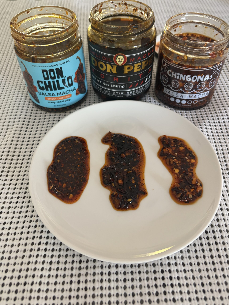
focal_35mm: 29
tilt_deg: -48.8
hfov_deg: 48.2
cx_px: 115
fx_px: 256
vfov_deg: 61.5
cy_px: 137
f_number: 1.6
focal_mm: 5.96
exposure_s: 1/60
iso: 200
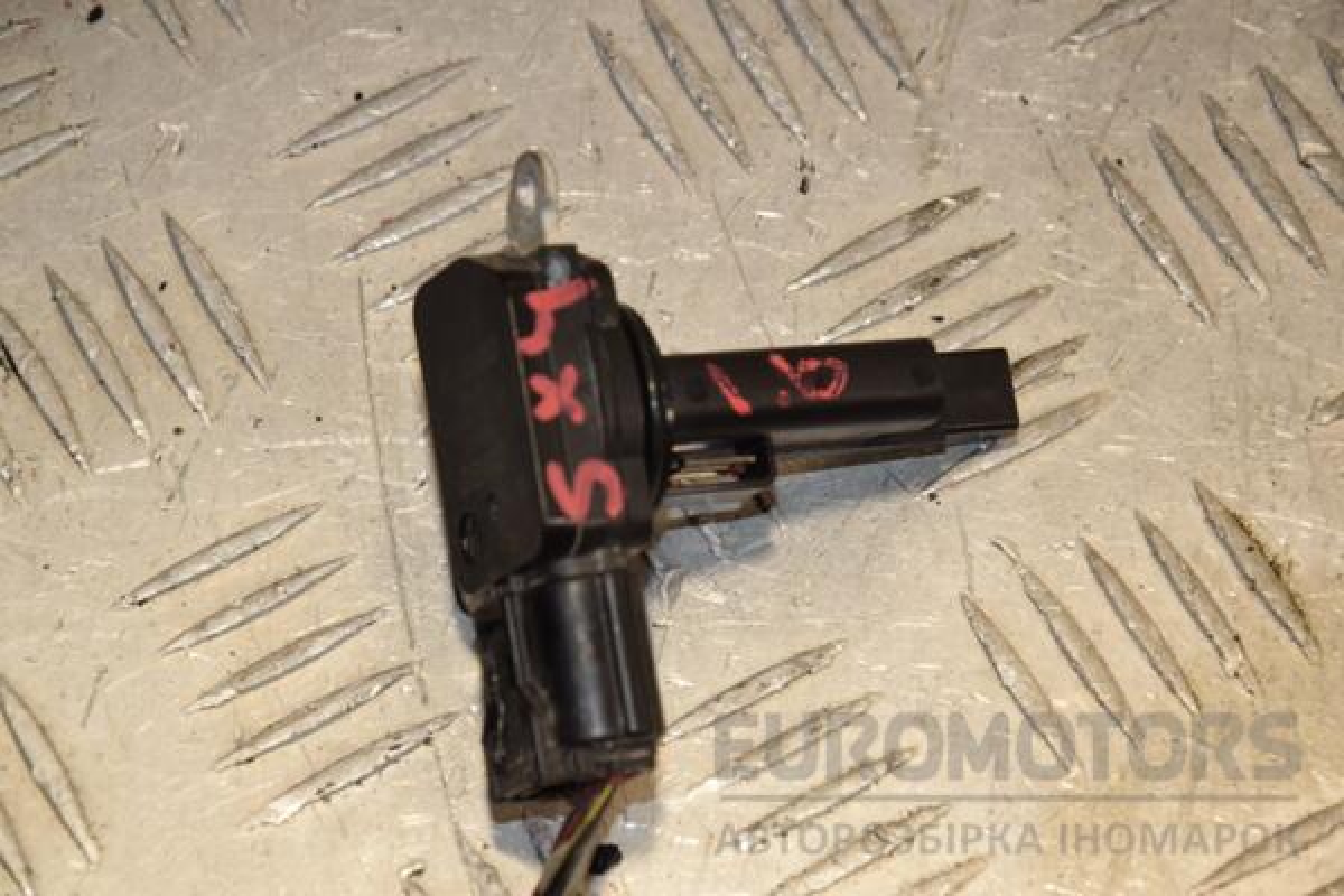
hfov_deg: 13.0
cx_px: 672
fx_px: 5880
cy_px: 448
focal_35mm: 158
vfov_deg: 8.7
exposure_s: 1/200
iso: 800
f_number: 8
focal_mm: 105
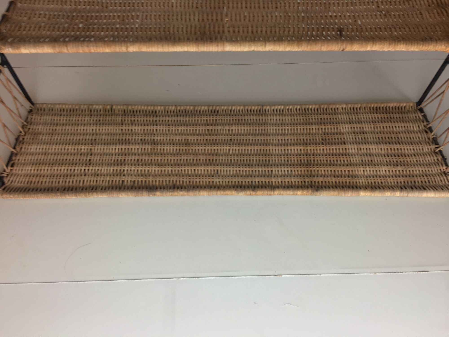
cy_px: 168
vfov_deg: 48.2
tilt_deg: -52.7
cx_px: 224
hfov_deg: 61.7
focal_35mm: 29
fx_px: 376
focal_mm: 4.15
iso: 32
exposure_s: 1/50
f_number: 2.2
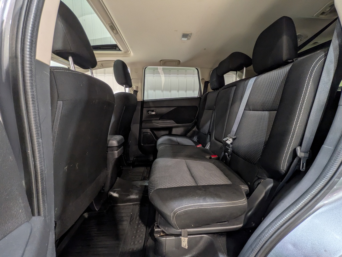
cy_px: 128
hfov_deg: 102.1
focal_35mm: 14
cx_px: 171
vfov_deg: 85.7
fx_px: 138
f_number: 2.2
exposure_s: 1/24
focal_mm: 1.83
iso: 76
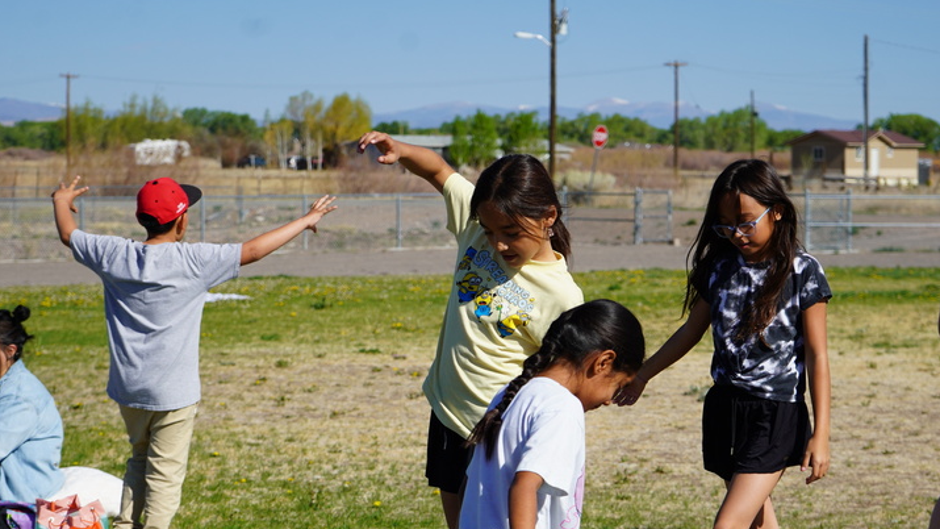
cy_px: 393
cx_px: 477
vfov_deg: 11.5
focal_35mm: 105
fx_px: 2617
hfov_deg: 20.4
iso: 100
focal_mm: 70
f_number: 5.6
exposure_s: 1/800
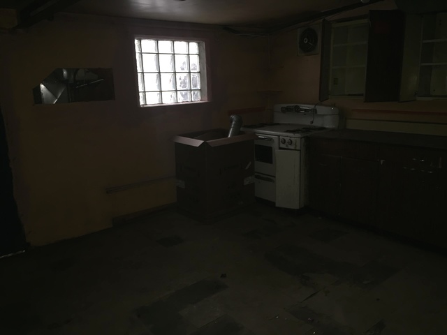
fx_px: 374
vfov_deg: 48.2
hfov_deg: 61.7
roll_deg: +1.4
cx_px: 224
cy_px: 168
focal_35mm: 29
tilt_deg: -12.4
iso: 64
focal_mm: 4.15
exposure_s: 1/16
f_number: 2.2
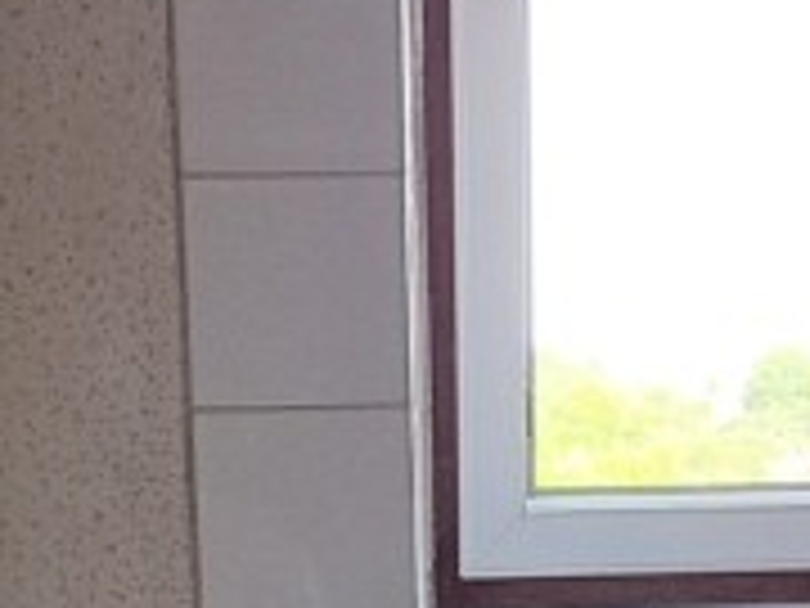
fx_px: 1732
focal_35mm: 74
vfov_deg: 18.1
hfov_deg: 26.3
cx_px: 428
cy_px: 869
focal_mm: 1.74
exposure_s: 1/50
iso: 64
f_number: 2.2
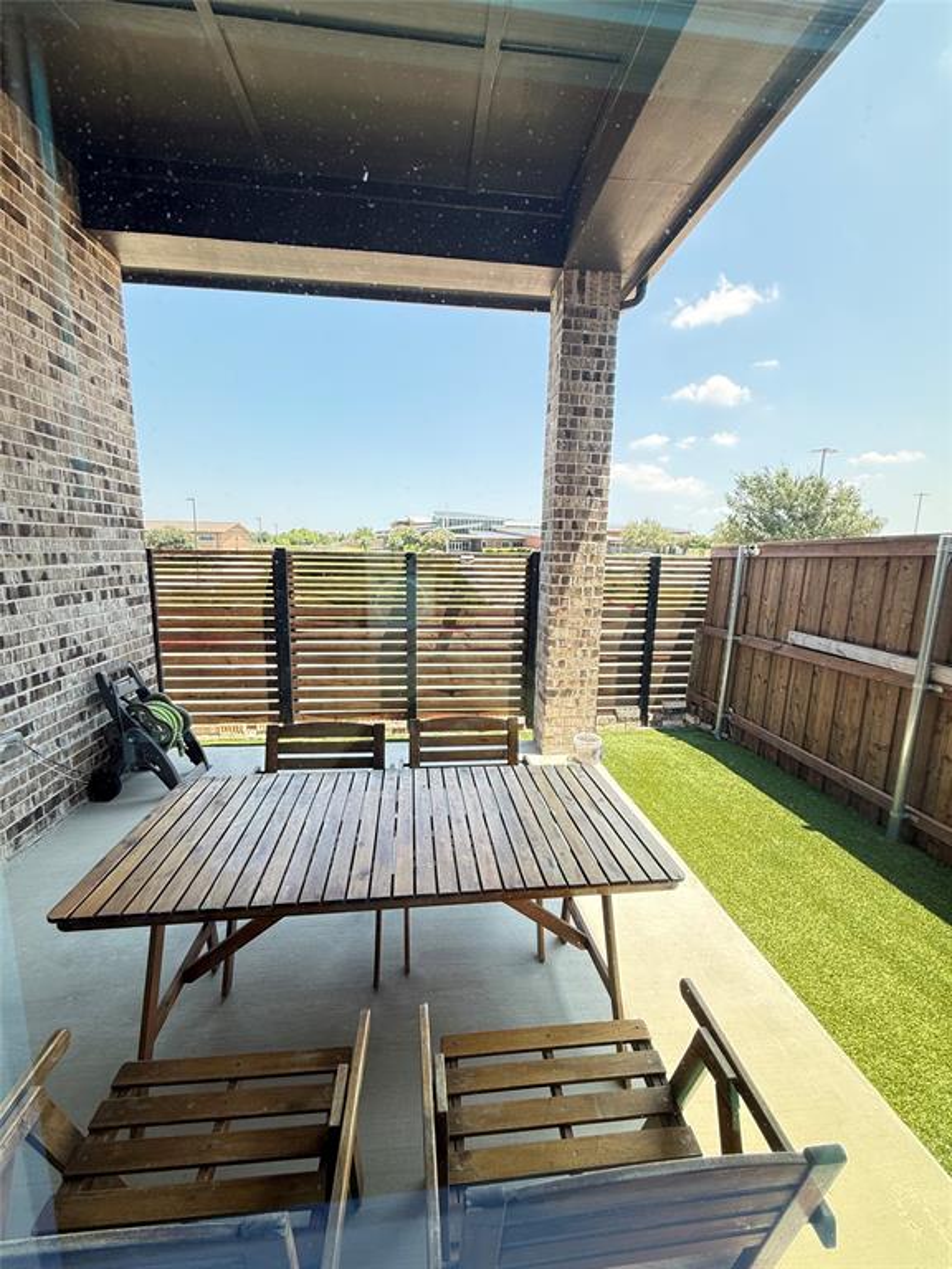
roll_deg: +0.4
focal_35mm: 14
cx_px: 476
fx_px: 513
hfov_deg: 85.7
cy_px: 634
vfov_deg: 102.1
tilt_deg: -6.7
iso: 64
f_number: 2.2
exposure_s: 1/147
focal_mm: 2.22
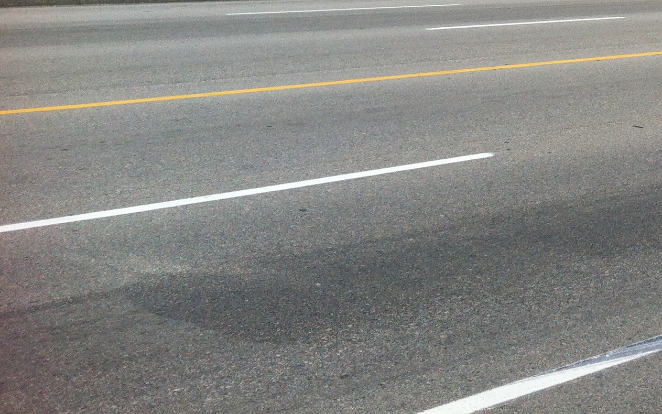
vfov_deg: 16.6
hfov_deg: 25.7
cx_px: 674
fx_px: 1371
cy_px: -62
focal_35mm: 76
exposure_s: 1/2155
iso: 80
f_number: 2.8
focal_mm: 3.85
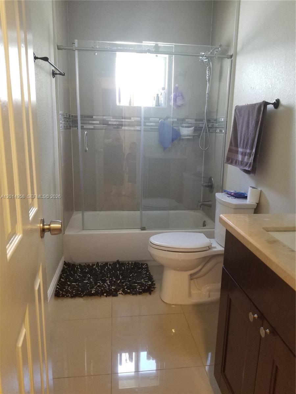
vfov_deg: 67.3
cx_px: 148
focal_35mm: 26
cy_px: 197
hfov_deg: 53.1
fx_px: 296
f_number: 1.7
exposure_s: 1/30
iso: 200
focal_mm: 4.25
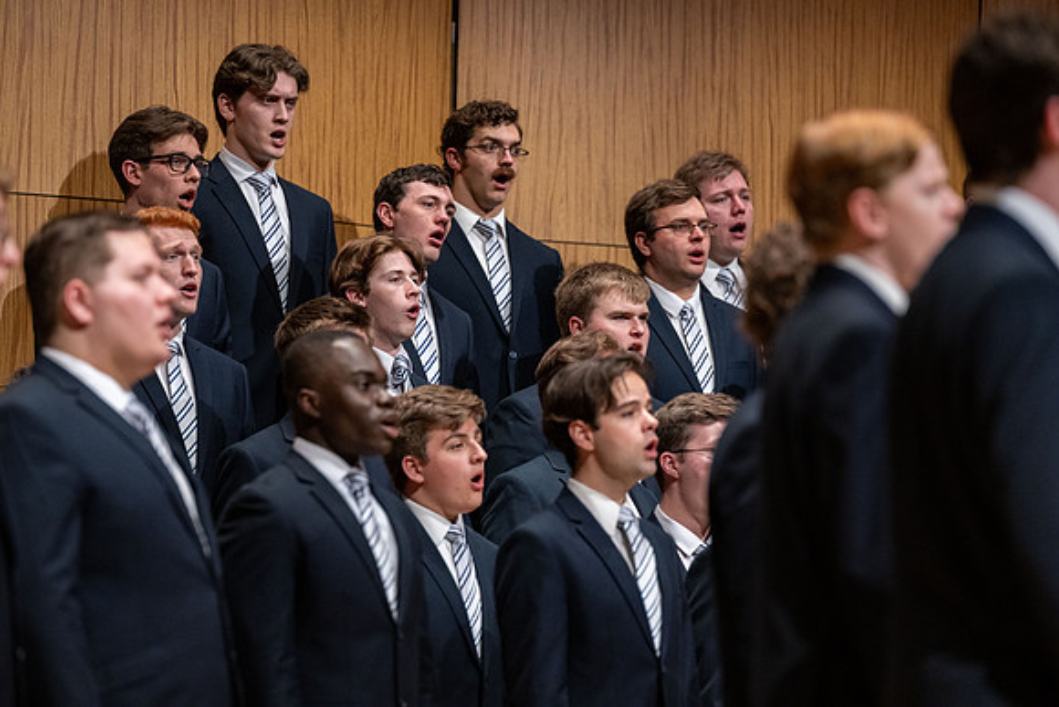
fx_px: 5884
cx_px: 530
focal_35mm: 200
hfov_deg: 10.3
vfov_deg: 6.9
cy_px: 354
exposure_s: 1/200
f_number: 4
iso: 2500
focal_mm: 200
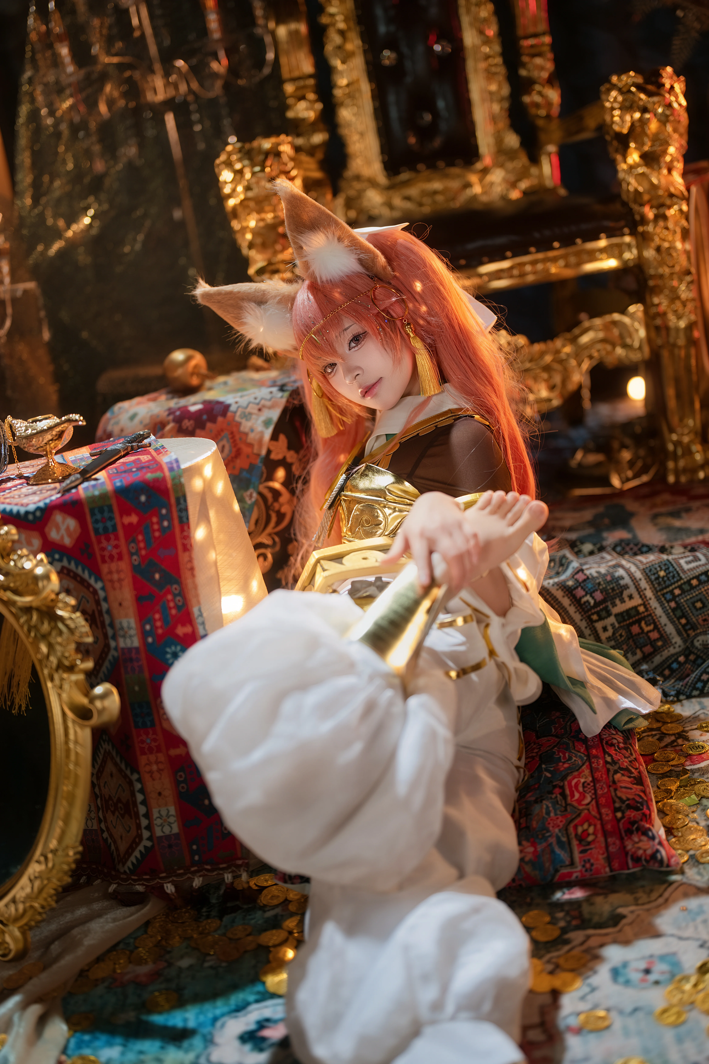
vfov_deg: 39.6
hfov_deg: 27.0
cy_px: 532
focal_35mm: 50
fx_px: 1477
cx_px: 354
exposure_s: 1/50
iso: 50
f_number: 1.2
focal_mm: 50
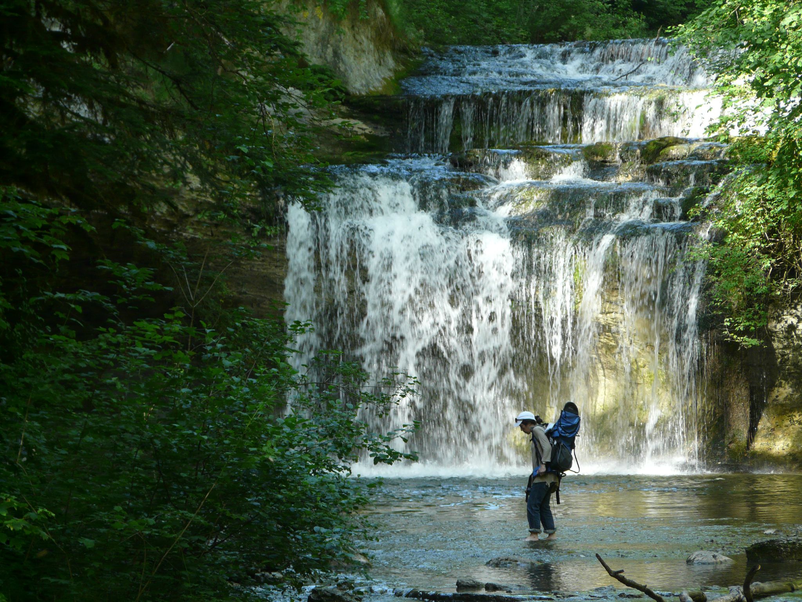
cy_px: 301
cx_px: 401
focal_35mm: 222
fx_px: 5143
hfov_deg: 8.9
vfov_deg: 6.7
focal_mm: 36.5
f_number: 3.6
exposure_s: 1/80
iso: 100
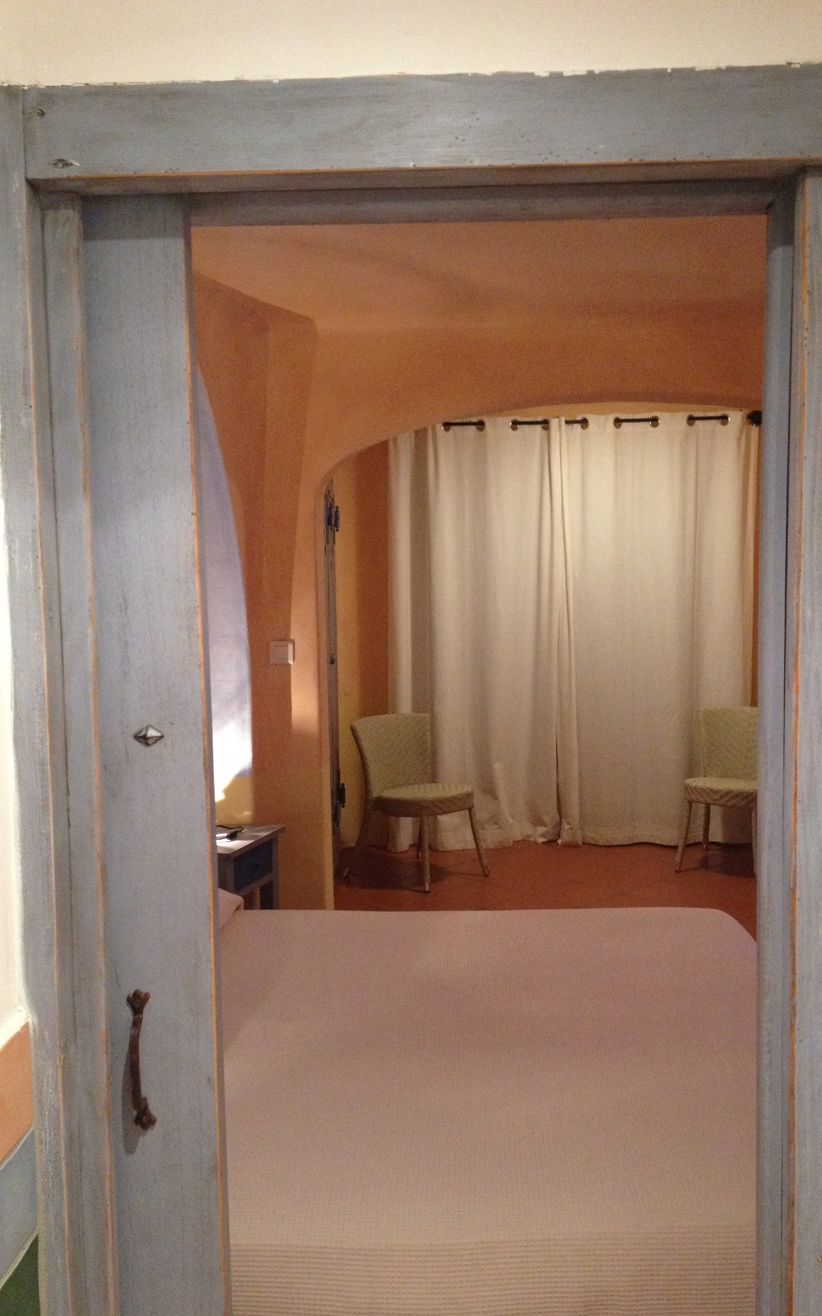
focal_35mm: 38
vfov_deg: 51.5
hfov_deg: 33.6
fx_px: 1362
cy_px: 672
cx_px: 425
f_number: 2.4
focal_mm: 4.28
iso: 320
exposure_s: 1/20
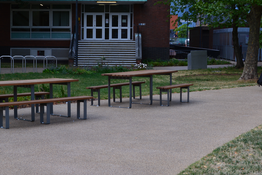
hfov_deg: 24.7
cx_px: 89
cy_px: 81
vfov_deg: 16.6
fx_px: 597
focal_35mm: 82
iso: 400
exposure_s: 1/200
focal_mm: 38
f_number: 10
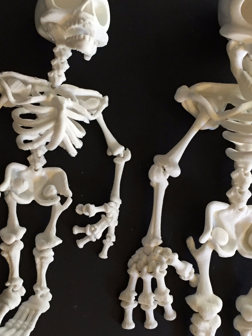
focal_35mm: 58
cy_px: 184
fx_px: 563
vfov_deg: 33.2
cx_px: 130
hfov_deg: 25.2
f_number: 2.2
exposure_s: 1/15
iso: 250
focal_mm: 4.15
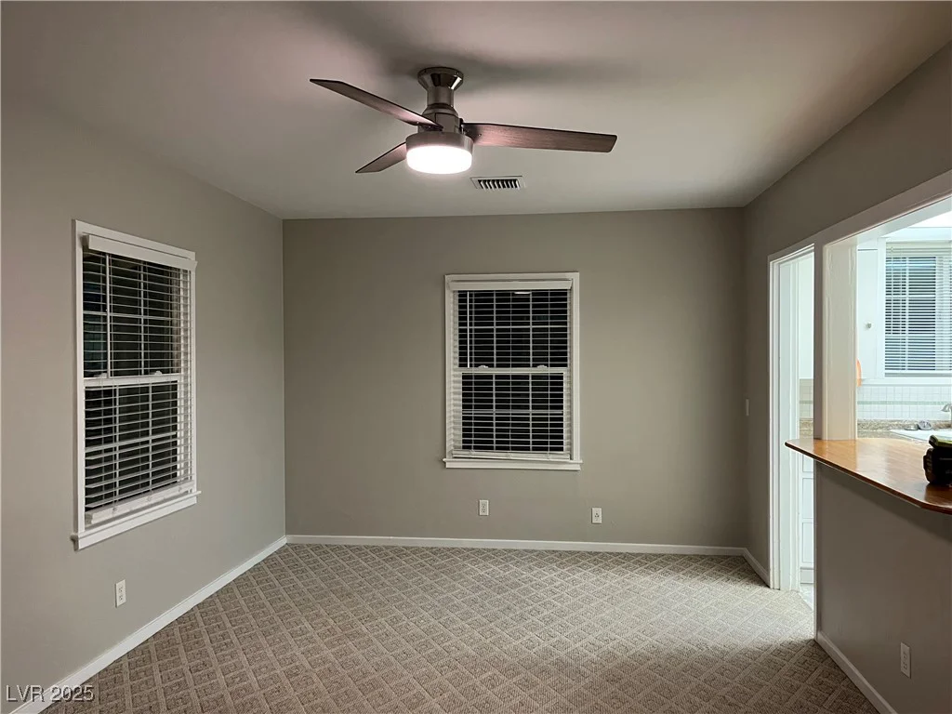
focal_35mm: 26
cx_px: 476
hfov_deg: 67.3
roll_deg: +0.5
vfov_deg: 53.1
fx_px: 715
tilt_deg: -0.9
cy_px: 357
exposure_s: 1/60
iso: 500
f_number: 1.6
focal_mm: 5.1
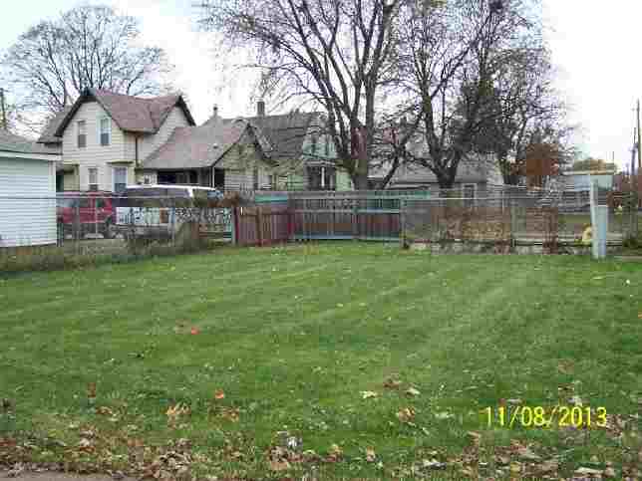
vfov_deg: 37.7
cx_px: 321
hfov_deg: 49.0
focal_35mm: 38
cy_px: 240
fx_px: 705
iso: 80
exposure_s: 1/180
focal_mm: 6.3
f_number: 2.8
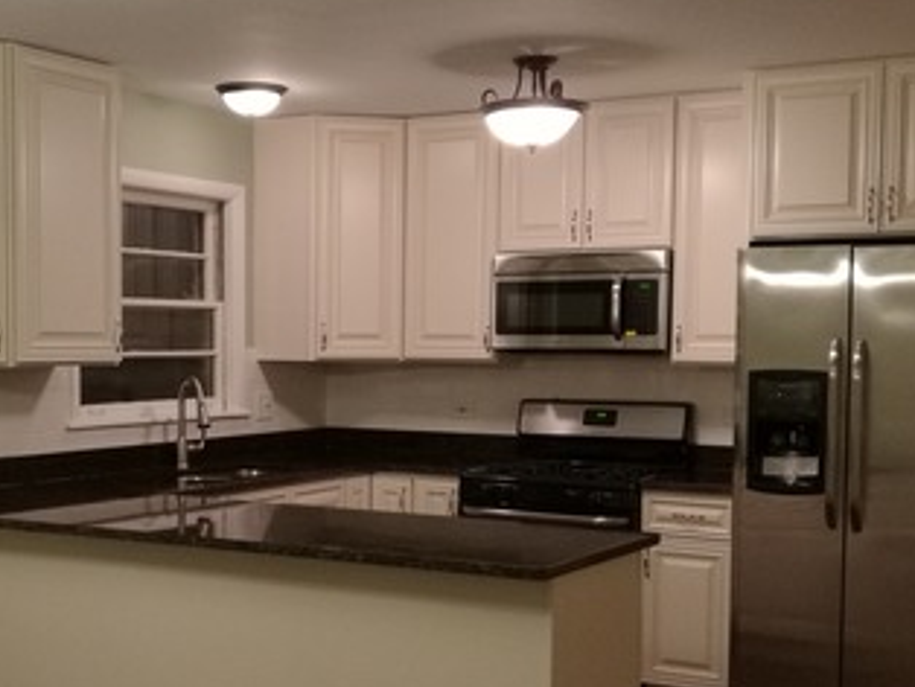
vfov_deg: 26.5
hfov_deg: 34.7
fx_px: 1455
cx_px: 326
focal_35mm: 55
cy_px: 422
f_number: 2
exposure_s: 1/33.3
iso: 320
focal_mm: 4.04
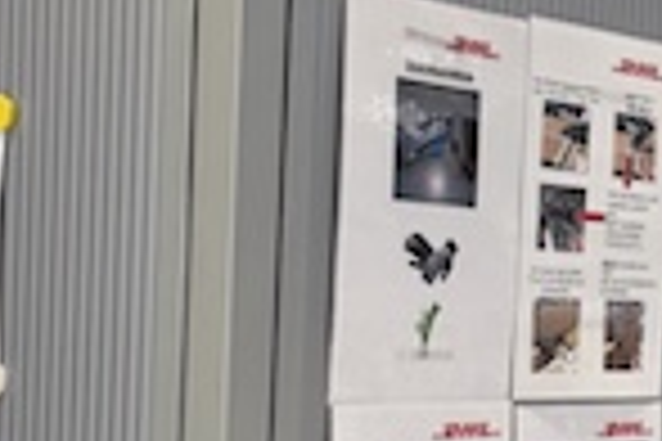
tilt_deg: +1.0
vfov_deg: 12.4
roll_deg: -5.1
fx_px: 2004
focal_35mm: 109
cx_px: 387
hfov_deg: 18.7
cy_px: 418
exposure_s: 1/50
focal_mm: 6.76
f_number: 1.78
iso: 125
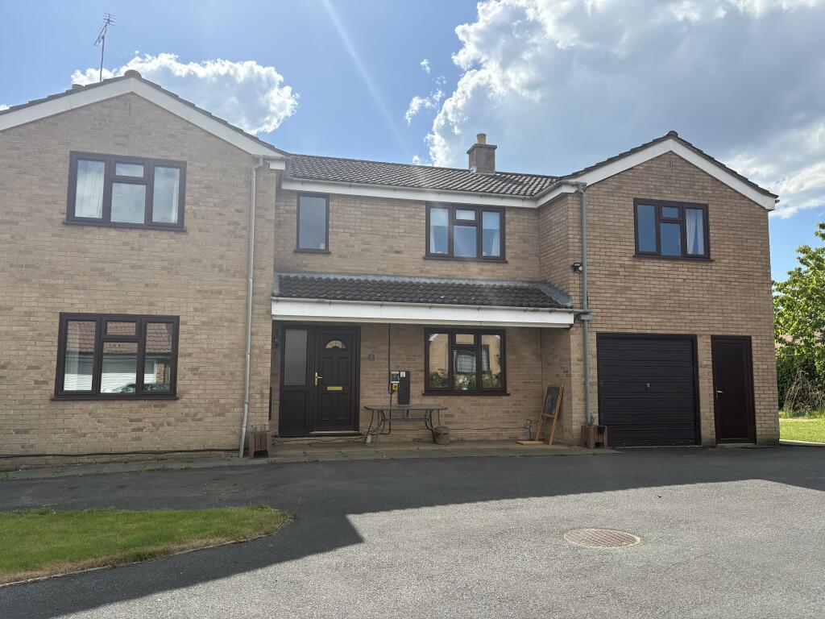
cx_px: 412
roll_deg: -0.5
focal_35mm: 26
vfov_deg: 53.1
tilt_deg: +6.0
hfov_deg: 67.3
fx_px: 620
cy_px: 310
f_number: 1.6
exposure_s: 1/4329
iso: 64
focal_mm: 5.96
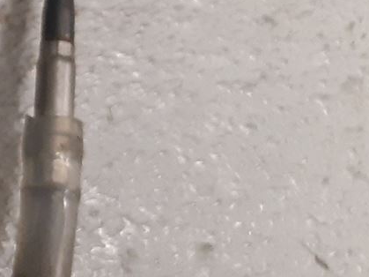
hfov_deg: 12.9
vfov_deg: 11.4
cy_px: -76
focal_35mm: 127
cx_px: -438
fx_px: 1353
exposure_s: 1/50
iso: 160
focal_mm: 3.93
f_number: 1.7
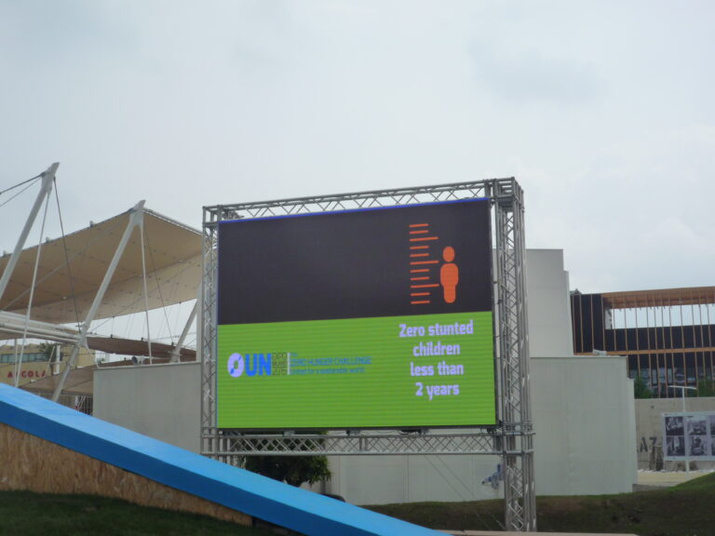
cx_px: 358
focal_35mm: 47
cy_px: 268
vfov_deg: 30.9
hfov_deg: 40.4
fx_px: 971
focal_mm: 8.3
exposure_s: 1/640
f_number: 7.1
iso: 160
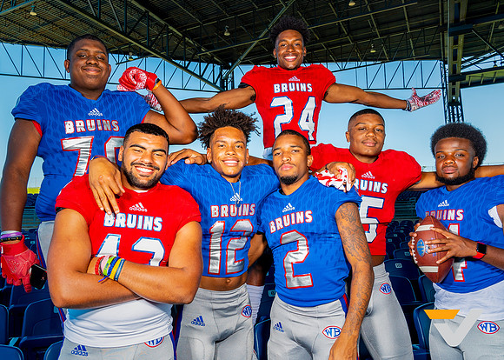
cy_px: 186
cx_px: 238
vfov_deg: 47.7
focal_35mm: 28
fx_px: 407
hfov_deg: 63.5
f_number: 10
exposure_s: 1/125
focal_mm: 24
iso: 125
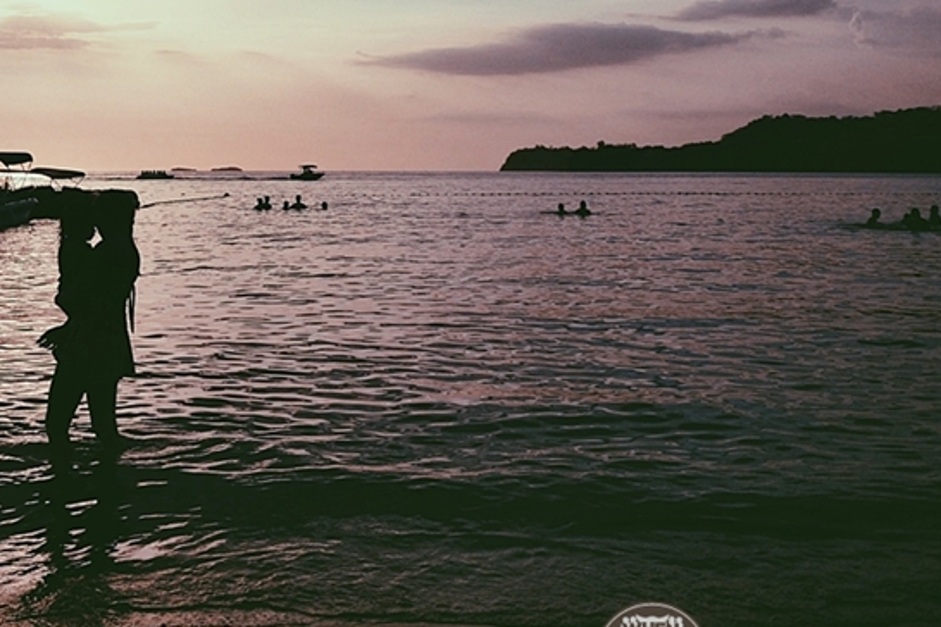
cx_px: 474
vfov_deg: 25.0
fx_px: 1359
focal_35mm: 52
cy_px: 27
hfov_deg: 38.2
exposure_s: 1/6024
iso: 50
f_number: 2.4
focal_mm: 4.12
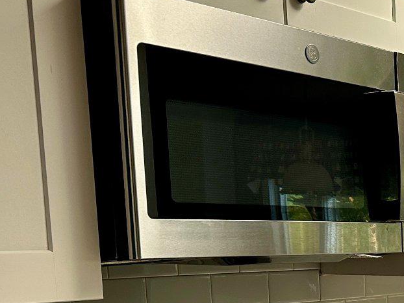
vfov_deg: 17.8
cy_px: 354
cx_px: 592
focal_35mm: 79
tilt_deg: -7.4
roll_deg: +0.2
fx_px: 922
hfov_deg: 21.2
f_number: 1.78
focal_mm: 6.86
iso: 100
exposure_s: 1/121
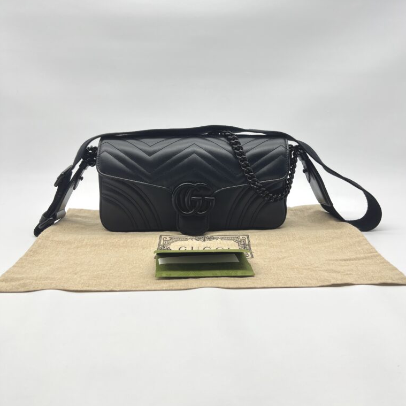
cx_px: 204
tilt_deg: -7.2
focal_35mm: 31
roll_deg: -0.4
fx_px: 411
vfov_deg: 52.2
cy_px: 163
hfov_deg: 52.5
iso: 32
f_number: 1.5
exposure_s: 1/134
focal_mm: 5.7
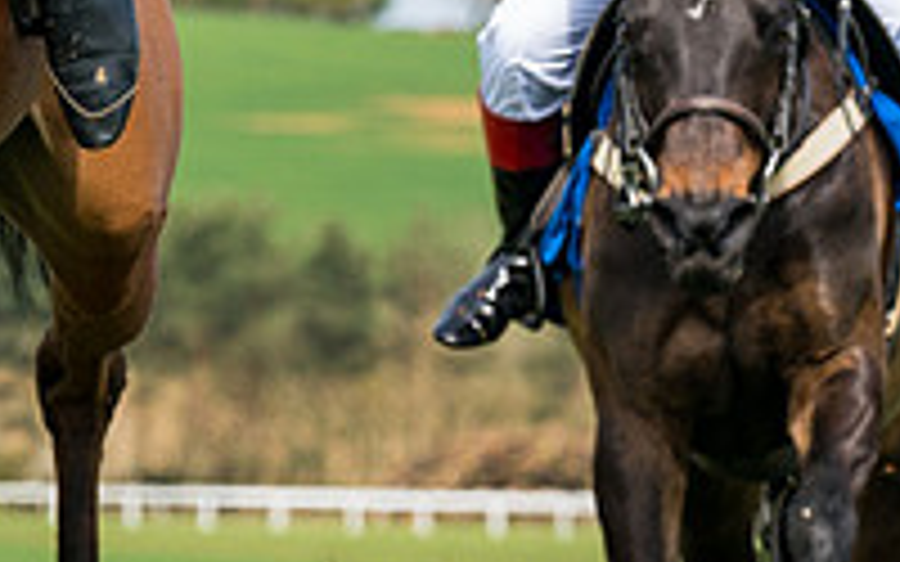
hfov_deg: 4.2
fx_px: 12215
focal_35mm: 498
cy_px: 100
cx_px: 824
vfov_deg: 2.6
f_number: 6.3
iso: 400
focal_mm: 135
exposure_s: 1/1000
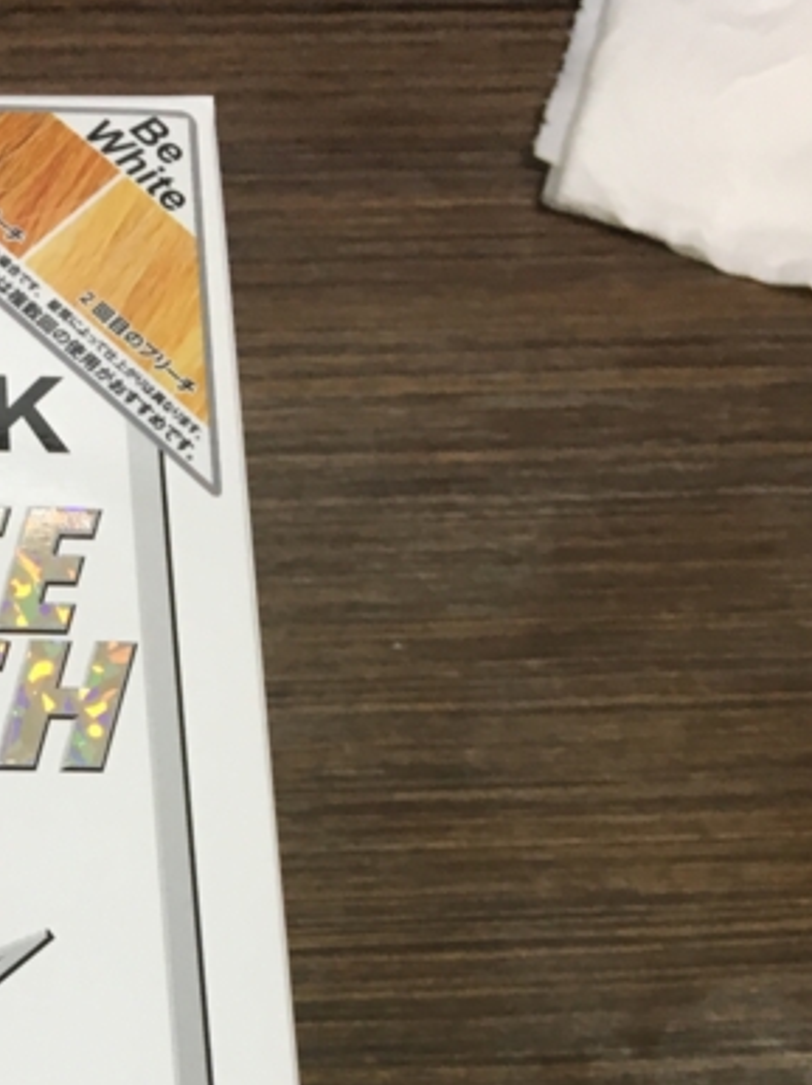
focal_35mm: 77
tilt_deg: -71.6
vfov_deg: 24.0
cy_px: 1147
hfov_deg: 17.8
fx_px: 2411
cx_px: -256
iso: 64
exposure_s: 1/30
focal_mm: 4.15
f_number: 2.2
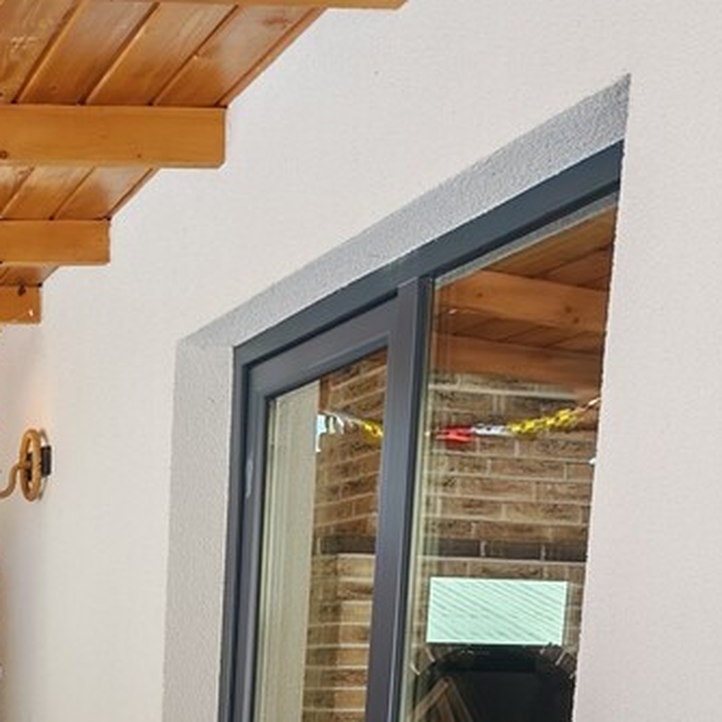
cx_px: 6
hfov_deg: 25.3
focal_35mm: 65
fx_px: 1534
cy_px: 1057
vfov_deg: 22.3
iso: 100
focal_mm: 6.83
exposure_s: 1/1700
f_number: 2
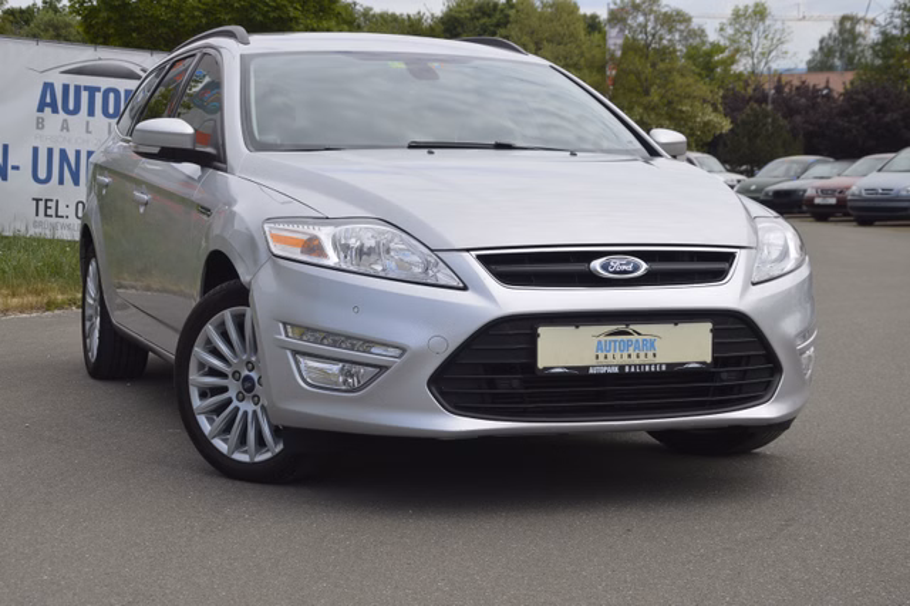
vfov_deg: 18.9
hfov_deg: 28.1
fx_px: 1819
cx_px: 455
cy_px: 303
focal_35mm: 72
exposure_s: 1/250
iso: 100
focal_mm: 48
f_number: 8
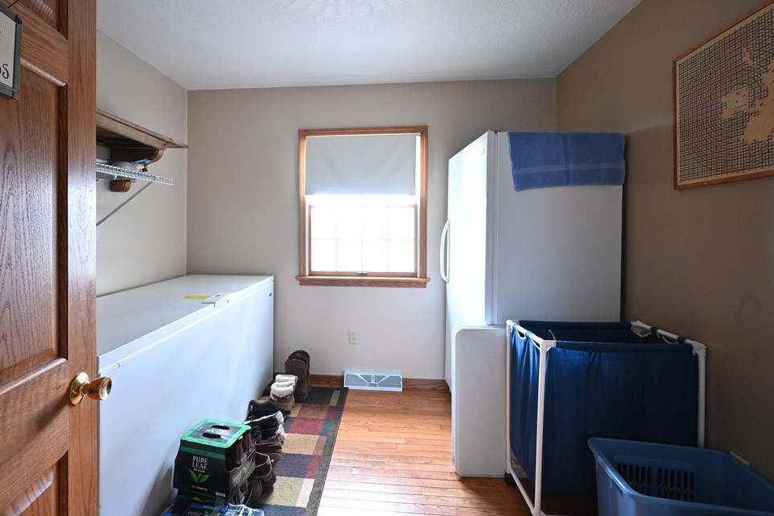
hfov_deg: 93.0
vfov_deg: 70.2
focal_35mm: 17
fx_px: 366
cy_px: 226
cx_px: 353
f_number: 9
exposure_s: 1/15
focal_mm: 15
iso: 2000
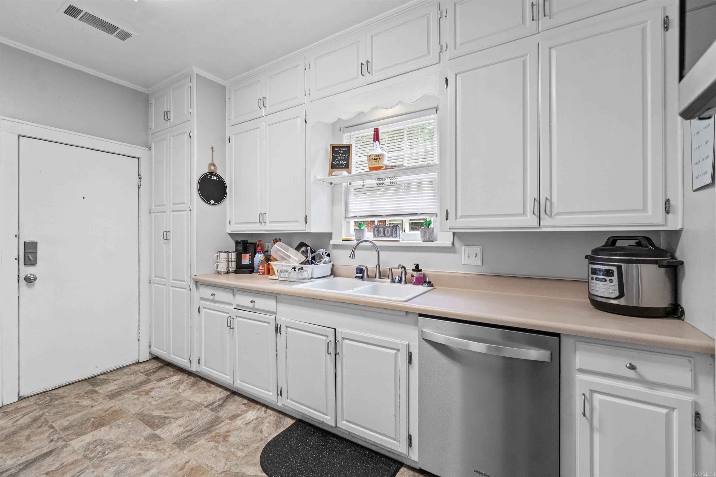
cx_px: 358
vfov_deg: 77.3
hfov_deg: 100.4
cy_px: 238
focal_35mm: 15
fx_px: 298
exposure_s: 1/8
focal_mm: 10
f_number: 8
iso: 400
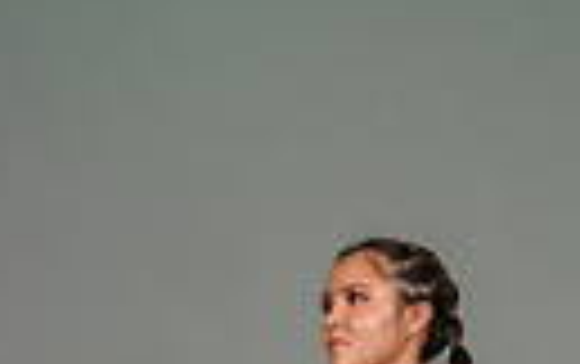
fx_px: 3925
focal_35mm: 248
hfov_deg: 8.4
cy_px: 777
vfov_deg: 5.2
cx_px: 432
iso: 400
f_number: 2.8
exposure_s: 1/500
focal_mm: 70
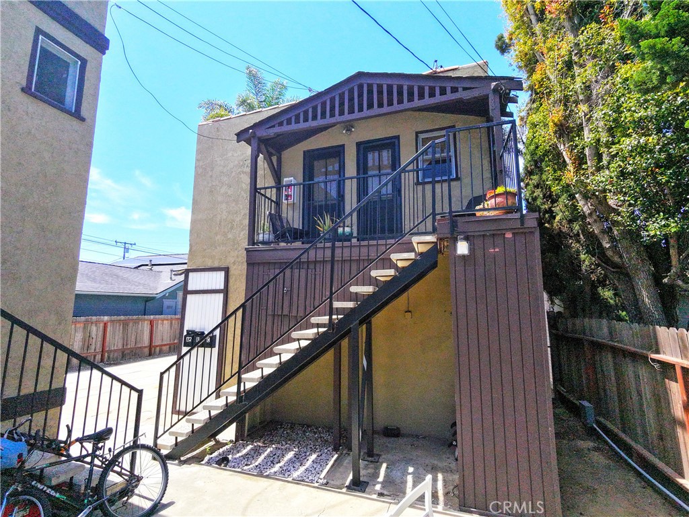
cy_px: 258
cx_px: 344
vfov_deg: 78.1
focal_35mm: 16
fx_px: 318
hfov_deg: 94.5
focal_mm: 3.05
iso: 400
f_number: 2.2
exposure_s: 1/2000
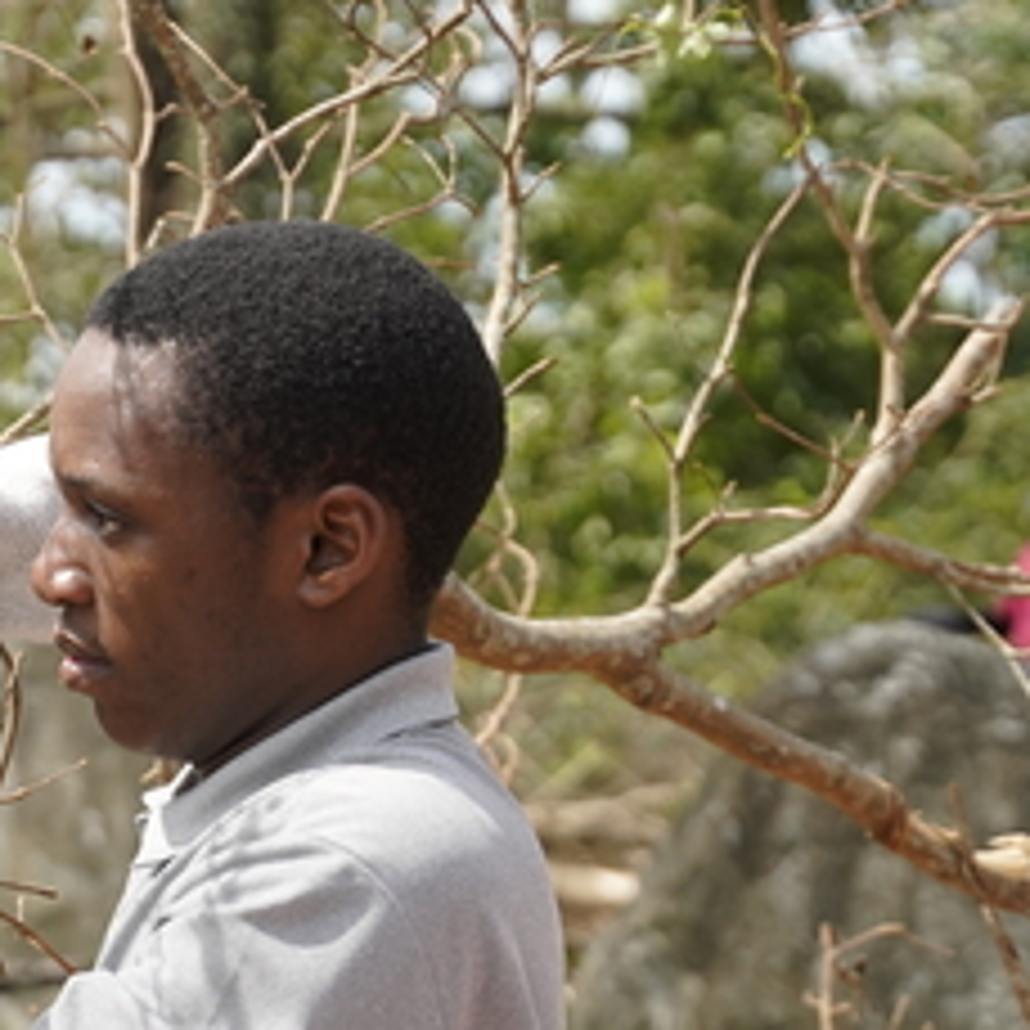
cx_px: 220
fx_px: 4376
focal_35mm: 130
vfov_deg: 13.4
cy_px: 627
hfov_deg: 13.4
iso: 1250
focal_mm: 50
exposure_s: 1/6400
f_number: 3.5
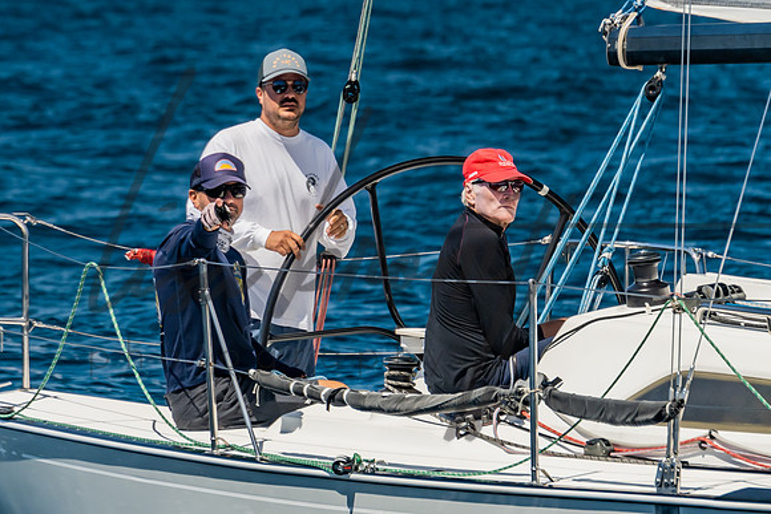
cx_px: 386
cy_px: 154
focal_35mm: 524
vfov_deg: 2.6
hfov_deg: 3.9
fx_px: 11217
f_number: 6.3
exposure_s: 1/640
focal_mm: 200
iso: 160
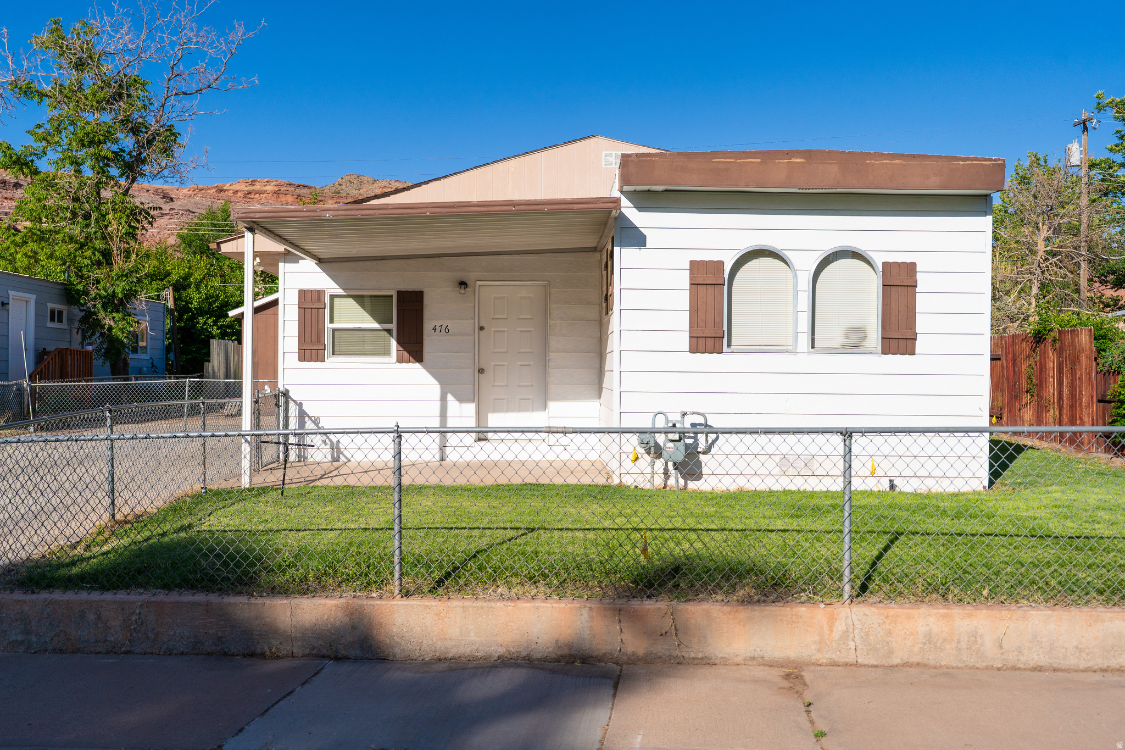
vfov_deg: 37.8
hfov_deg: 54.4
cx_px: 562
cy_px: 375
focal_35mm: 35
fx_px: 1094
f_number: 4
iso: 200
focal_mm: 35
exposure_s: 1/3200
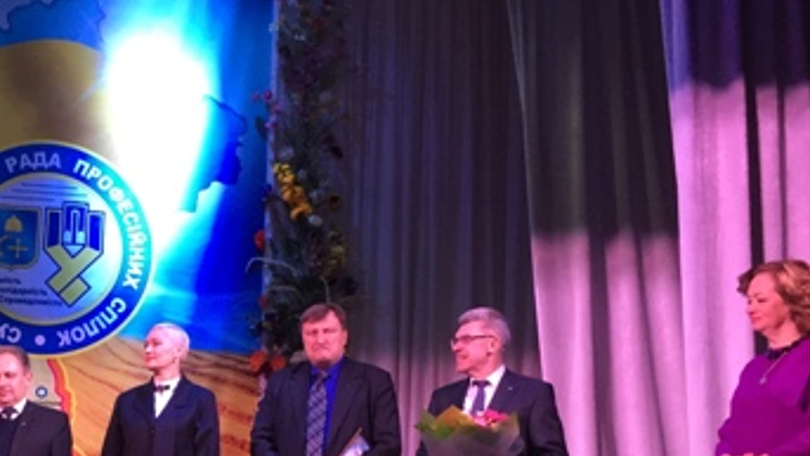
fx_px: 1267
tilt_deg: +6.7
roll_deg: -2.4
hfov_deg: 33.9
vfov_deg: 20.0
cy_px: 416
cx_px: 113
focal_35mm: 59
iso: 125
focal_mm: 4.15
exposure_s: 1/33
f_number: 2.2
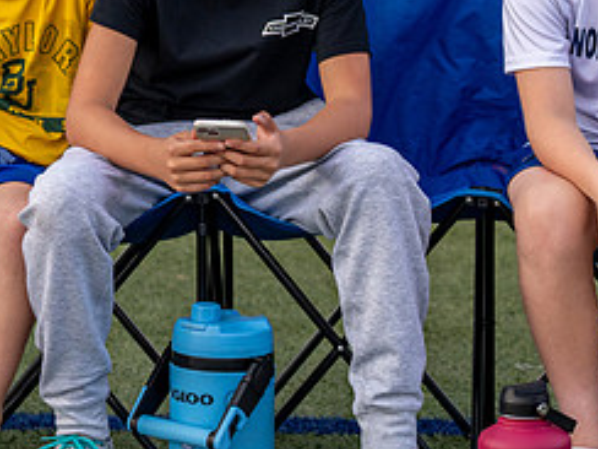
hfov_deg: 9.0
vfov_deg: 6.8
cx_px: 271
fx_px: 3783
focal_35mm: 219
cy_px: 117
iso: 400
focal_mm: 70
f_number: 2.8
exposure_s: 1/2500
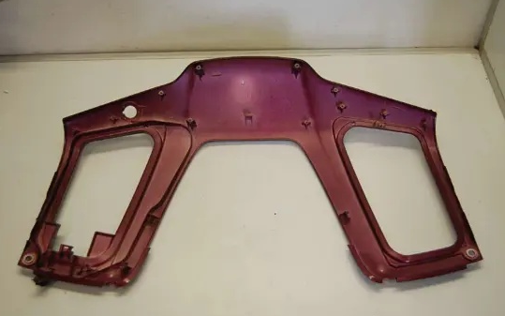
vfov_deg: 32.0
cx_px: 252
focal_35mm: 40
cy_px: 158
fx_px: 551
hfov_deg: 49.3
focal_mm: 26
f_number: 4.2
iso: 400
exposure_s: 1/80
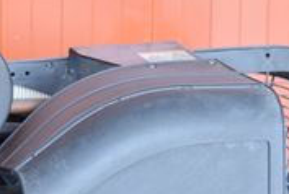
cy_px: 238
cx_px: -23
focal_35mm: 232
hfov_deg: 8.8
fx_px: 1870
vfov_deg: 5.9
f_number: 6.3
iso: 1250
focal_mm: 55
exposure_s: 1/200
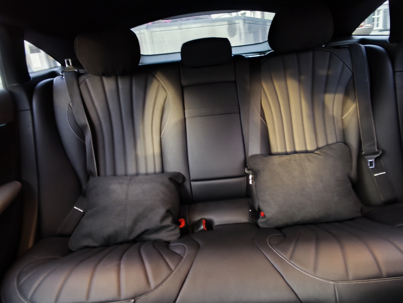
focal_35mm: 23
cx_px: 202
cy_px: 152
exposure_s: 1/10
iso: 640
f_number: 2.2
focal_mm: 1.65
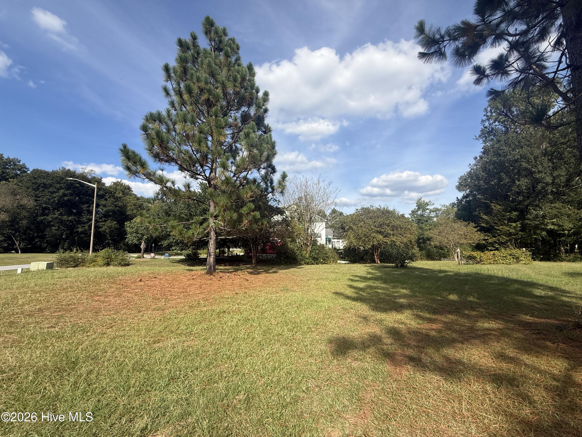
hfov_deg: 102.1
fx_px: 235
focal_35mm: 14
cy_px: 218
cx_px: 291
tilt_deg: +6.5
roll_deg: +0.5
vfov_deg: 85.7
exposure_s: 1/1534
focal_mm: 2.22
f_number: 2.2
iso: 50
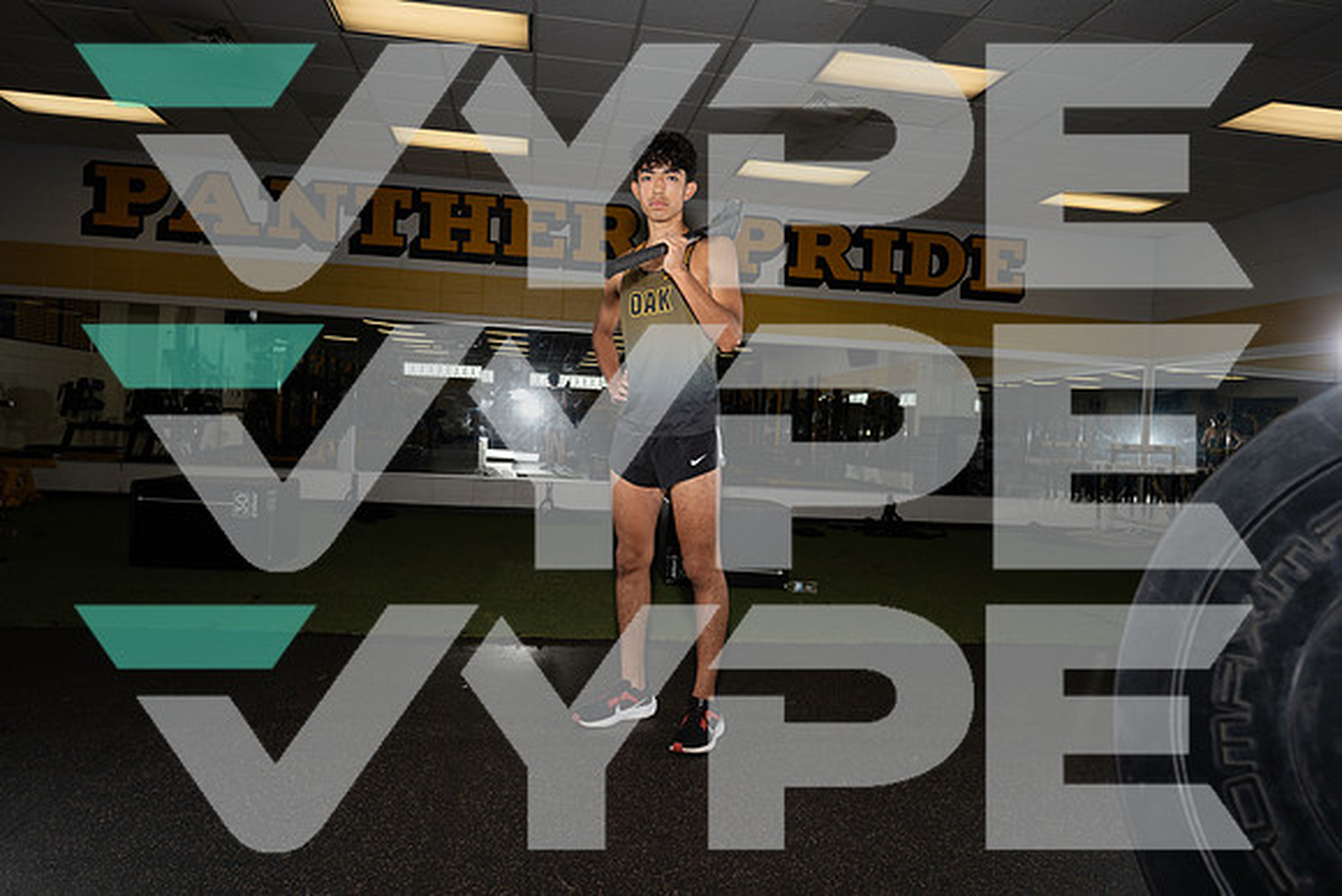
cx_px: 671
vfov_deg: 49.6
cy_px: 448
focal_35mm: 26
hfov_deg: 69.4
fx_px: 969
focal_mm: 26
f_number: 8
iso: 400
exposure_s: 1/250
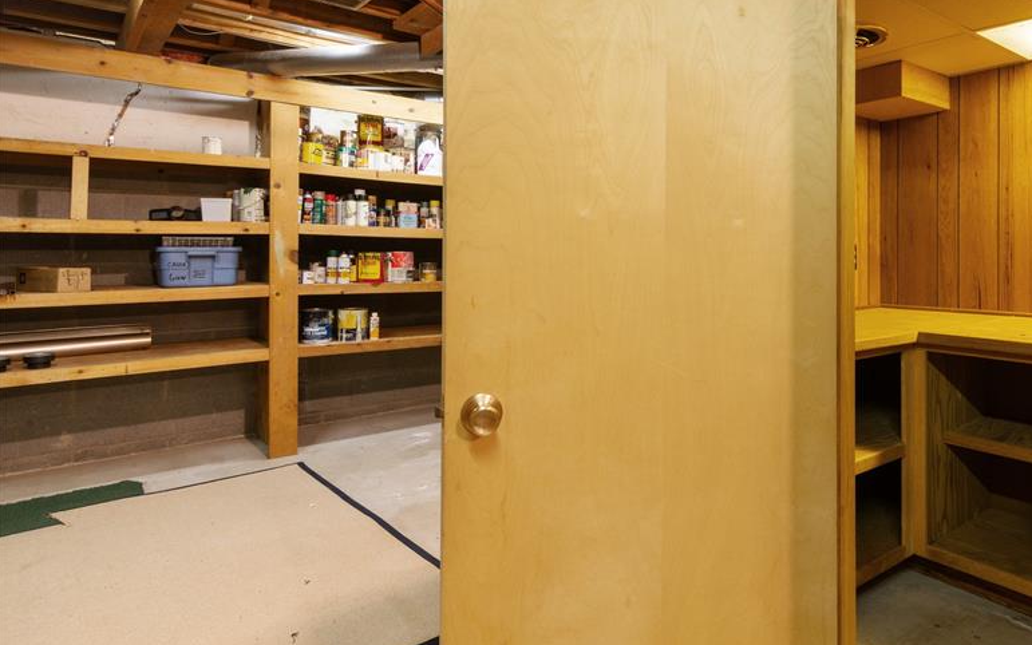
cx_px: 683
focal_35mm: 23
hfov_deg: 74.9
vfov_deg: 52.7
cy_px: 259
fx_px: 647
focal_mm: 17
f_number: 9
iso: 320
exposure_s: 1.3
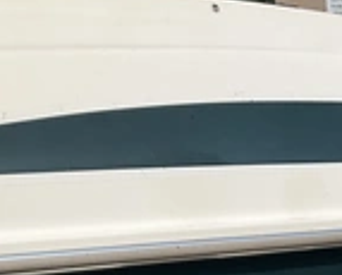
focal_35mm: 79
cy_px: 289
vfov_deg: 18.8
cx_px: 476
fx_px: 801
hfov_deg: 21.2
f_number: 1.8
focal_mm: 3
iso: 25
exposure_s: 1/4065
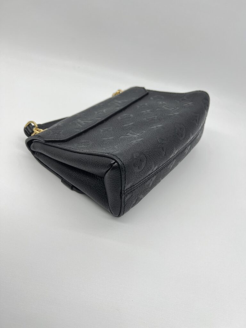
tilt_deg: -40.8
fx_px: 246
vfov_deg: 67.3
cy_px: 164
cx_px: 123
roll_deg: -12.9
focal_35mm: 26
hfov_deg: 53.1
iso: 32
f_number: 1.5
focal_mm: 5.7
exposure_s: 1/112
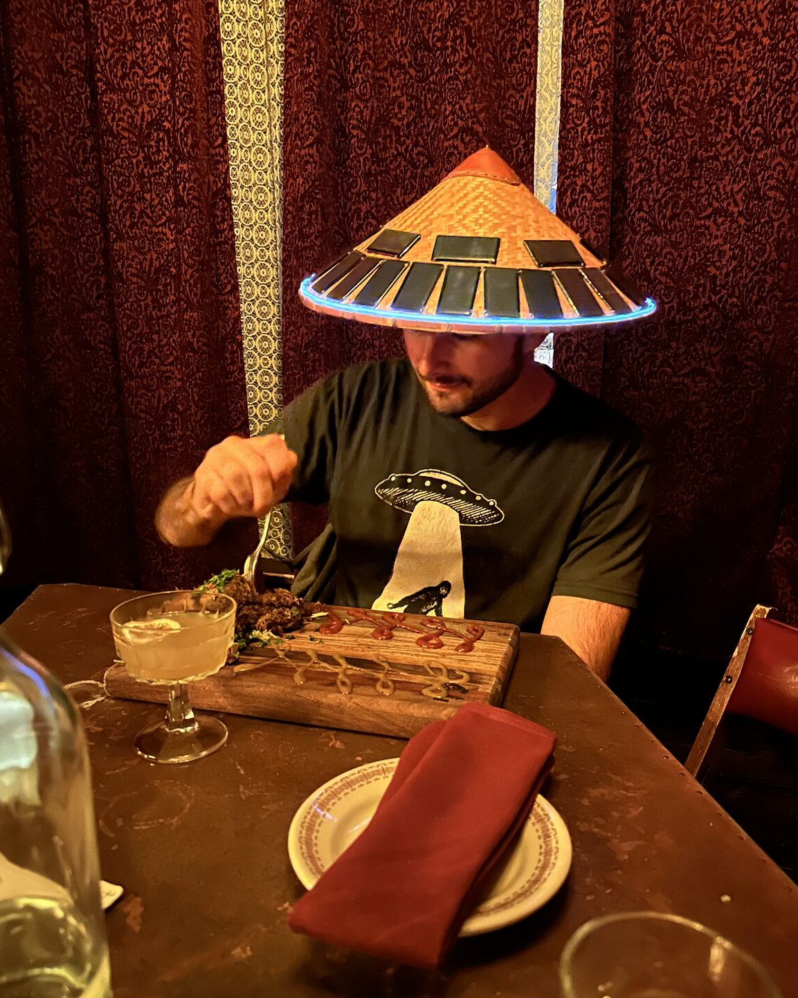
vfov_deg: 66.0
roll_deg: -1.4
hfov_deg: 54.9
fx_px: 768
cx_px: 400
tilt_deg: -12.6
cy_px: 515
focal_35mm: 26
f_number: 1.78
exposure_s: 1/15
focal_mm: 6.86
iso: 4000
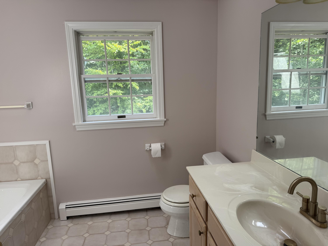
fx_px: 227
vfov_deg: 56.8
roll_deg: +2.4
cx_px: 164
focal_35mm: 24
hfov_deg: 71.6
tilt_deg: -9.0
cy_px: 123
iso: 50
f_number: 1.78
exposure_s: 1/121
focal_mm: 6.76
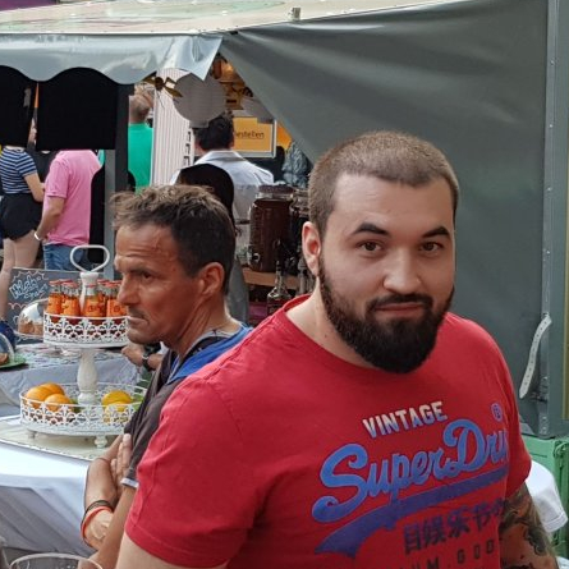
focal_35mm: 62
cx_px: -84
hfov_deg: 25.4
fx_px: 1153
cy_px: 458
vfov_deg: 27.2
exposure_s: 1/120
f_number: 1.7
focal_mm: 4.2
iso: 80
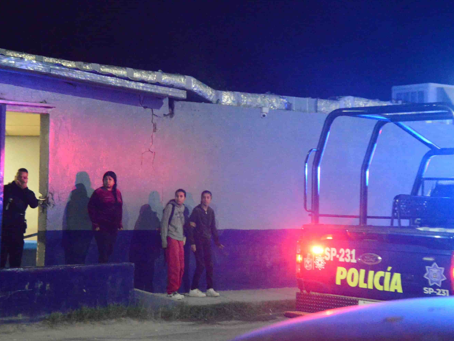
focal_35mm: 82
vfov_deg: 18.0
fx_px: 1075
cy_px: 171
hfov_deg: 23.8
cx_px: 210
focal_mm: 50
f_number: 5
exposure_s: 1/50
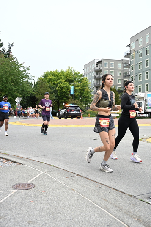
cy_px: 114
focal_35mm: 38
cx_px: 76
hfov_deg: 35.0
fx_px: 239
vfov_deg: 50.7
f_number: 4
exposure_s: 1/800
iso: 1600
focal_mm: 37
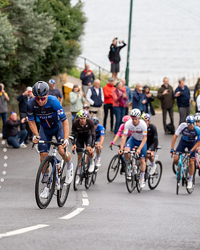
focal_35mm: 193
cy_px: 125
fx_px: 1429
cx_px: 48
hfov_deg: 8.0
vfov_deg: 10.0
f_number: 3.5
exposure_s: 1/1000
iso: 320
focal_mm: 136
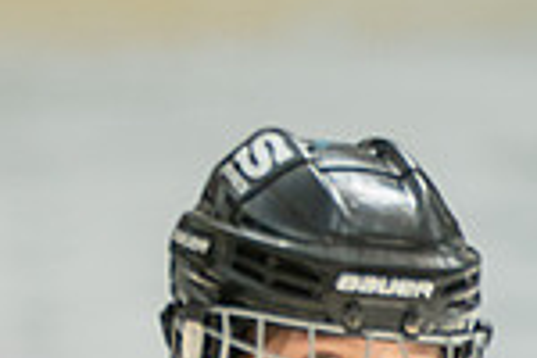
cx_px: -226
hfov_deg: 1.8
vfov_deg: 1.2
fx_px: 17377
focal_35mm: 1165
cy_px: 148
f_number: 3.5
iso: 1600
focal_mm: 247
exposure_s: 1/2500
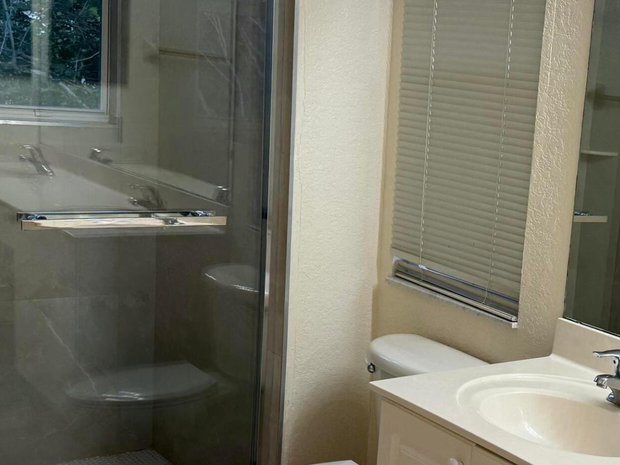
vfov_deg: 25.2
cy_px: 283
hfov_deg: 31.6
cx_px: 561
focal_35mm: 58
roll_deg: -4.3
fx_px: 1039
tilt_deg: -11.1
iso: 100
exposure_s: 1/120
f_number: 1.78
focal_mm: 6.76
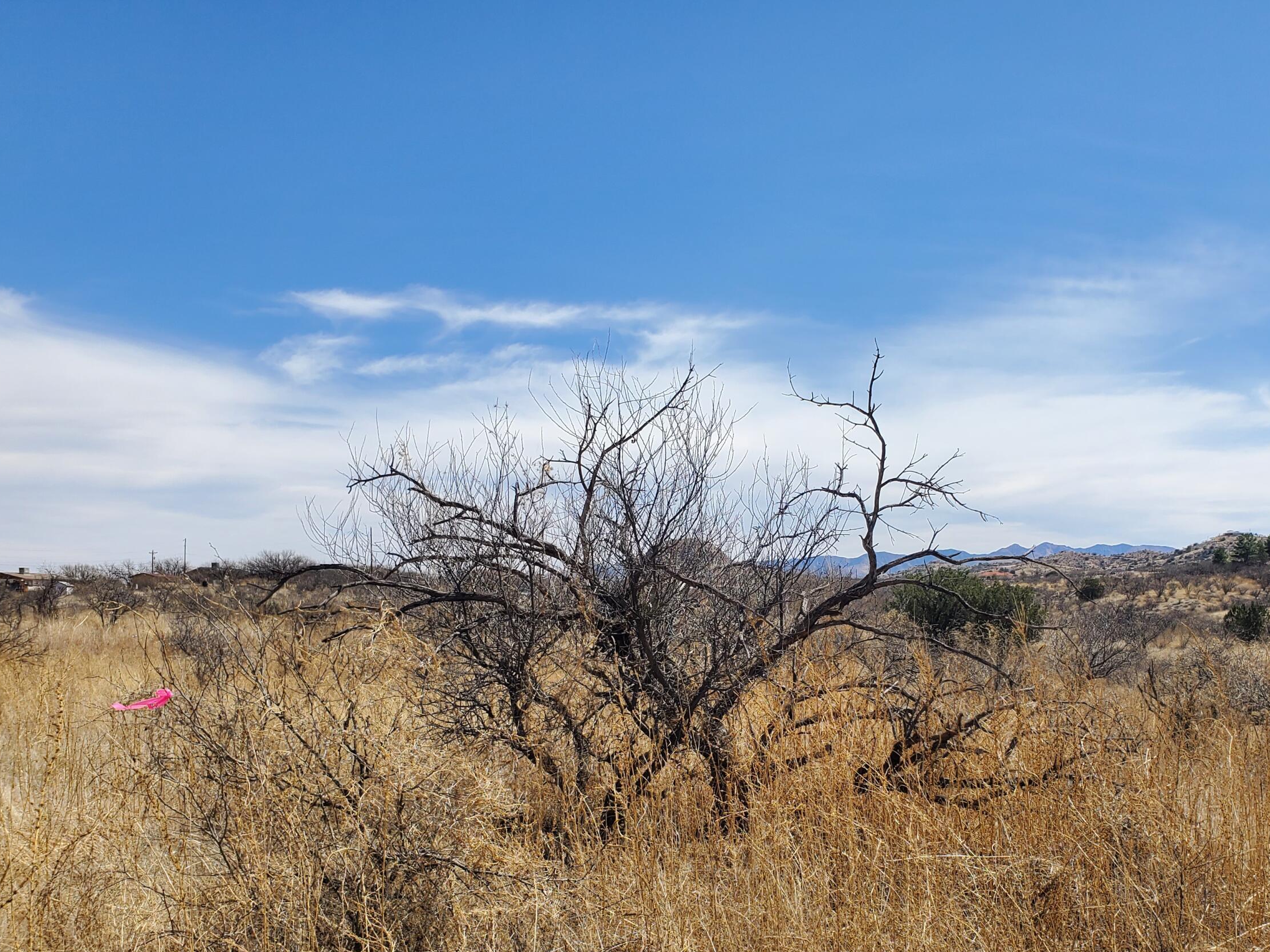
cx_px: 810
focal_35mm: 35
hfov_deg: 52.0
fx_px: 1284
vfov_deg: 40.2
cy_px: 640
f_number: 2.4
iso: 50
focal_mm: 4.3
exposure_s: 1/1967
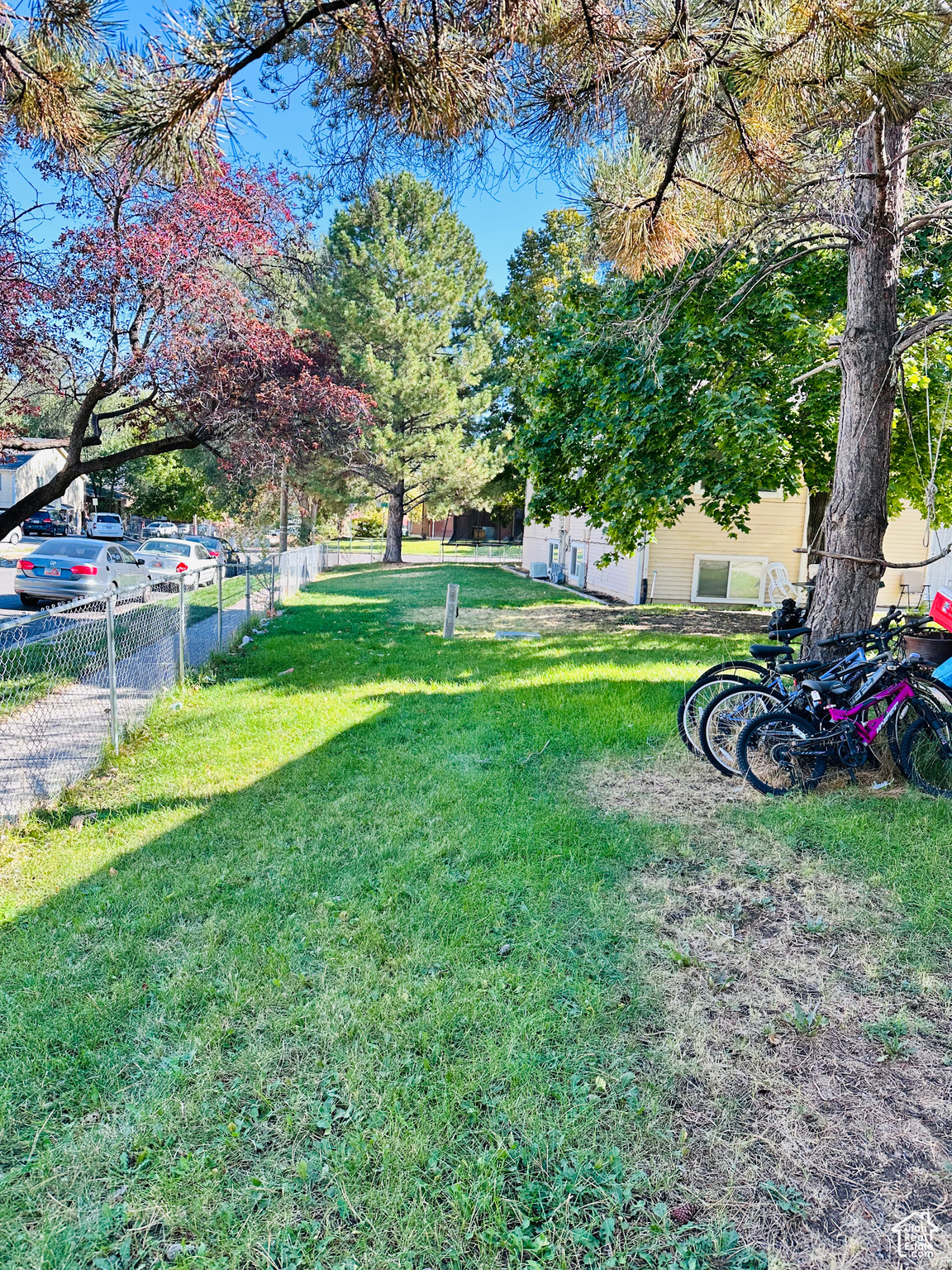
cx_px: 476
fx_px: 880
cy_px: 635
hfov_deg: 56.8
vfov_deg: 71.6
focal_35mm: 24
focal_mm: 6.86
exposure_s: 1/444
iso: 80
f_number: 1.78
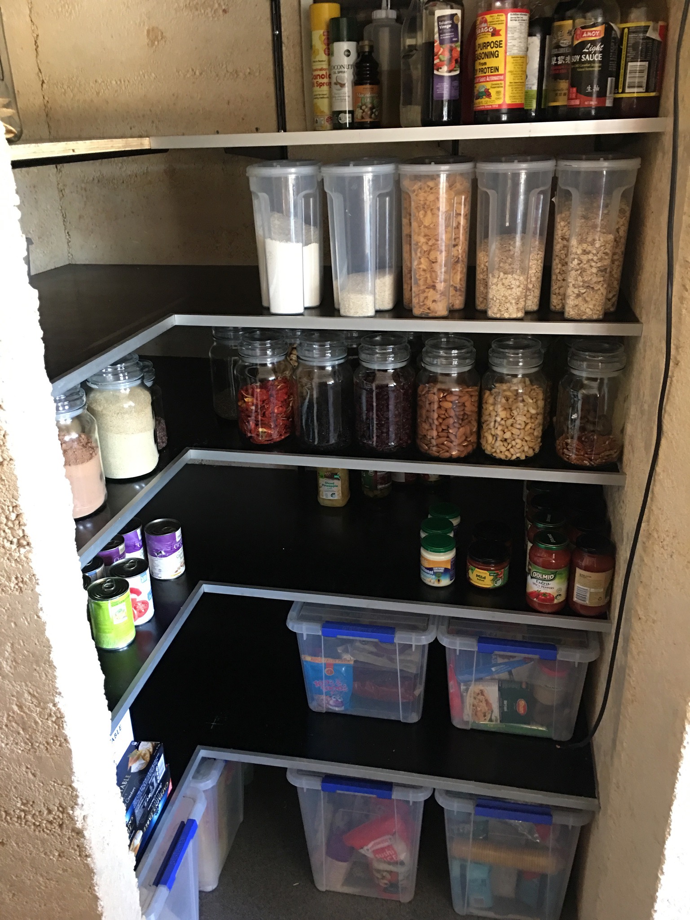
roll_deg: +2.4
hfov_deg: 48.2
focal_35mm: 29
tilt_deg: -22.5
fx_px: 771
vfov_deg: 61.7
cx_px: 345
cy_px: 460
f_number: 2.2
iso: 100
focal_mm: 4.15
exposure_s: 1/8
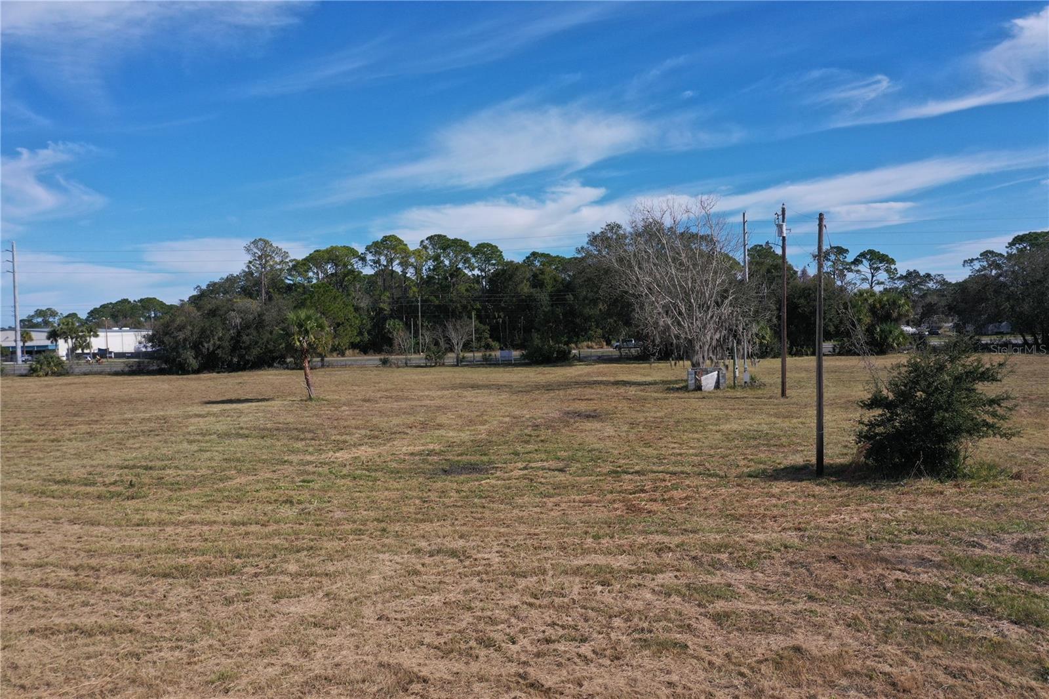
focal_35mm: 28
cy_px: 350
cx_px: 524
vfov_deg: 46.4
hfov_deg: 65.5
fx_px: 816
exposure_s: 1/500
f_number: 6.3
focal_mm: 10.26
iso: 100
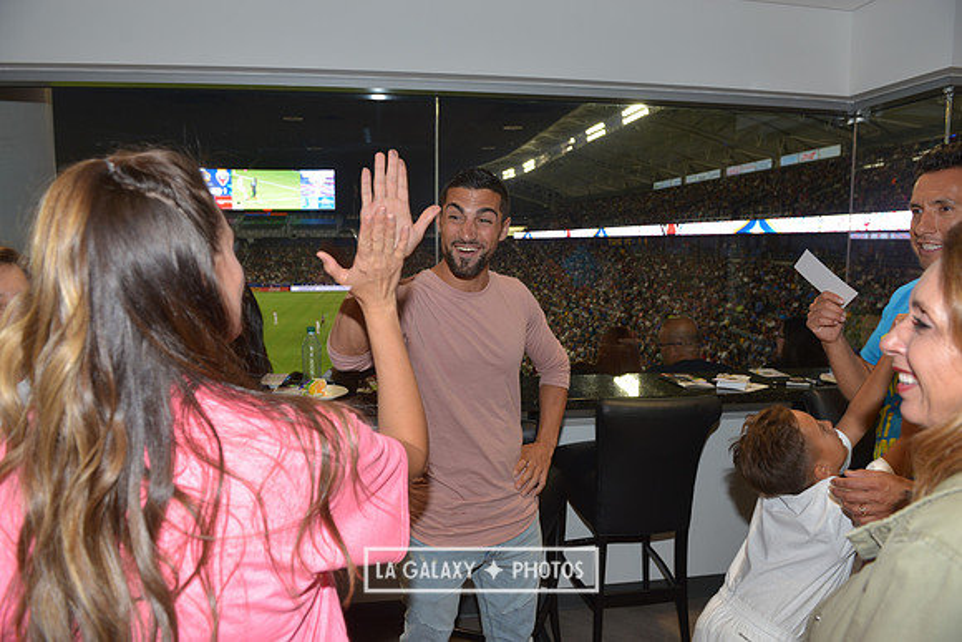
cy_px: 321
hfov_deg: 73.7
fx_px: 641
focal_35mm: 24
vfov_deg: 53.2
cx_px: 481
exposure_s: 1/60
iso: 200
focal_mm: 24
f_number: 5
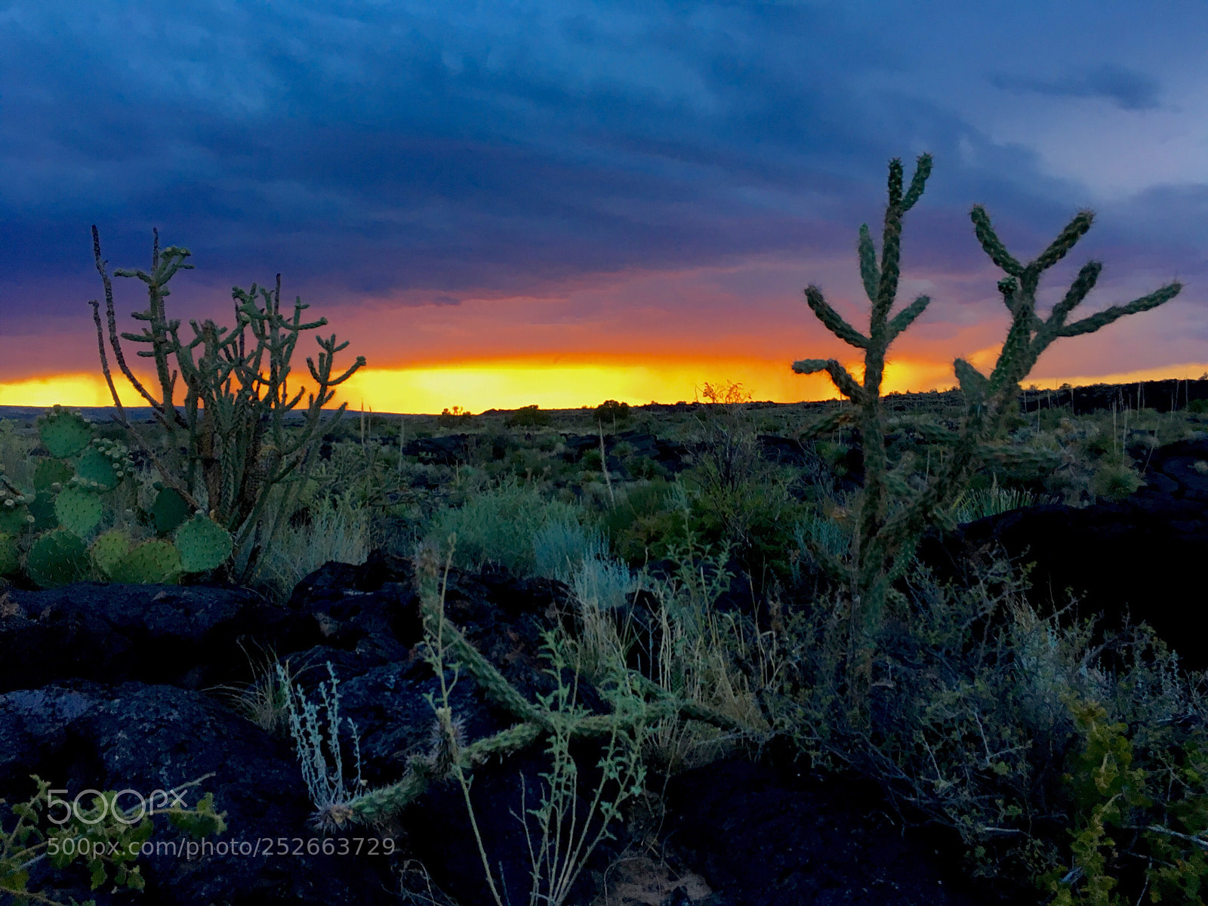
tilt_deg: -1.3
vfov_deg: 48.2
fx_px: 1012
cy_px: 453
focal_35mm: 29
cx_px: 604
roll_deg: +0.2
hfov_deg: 61.7
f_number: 2.2
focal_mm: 4.15
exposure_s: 1/30
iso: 32
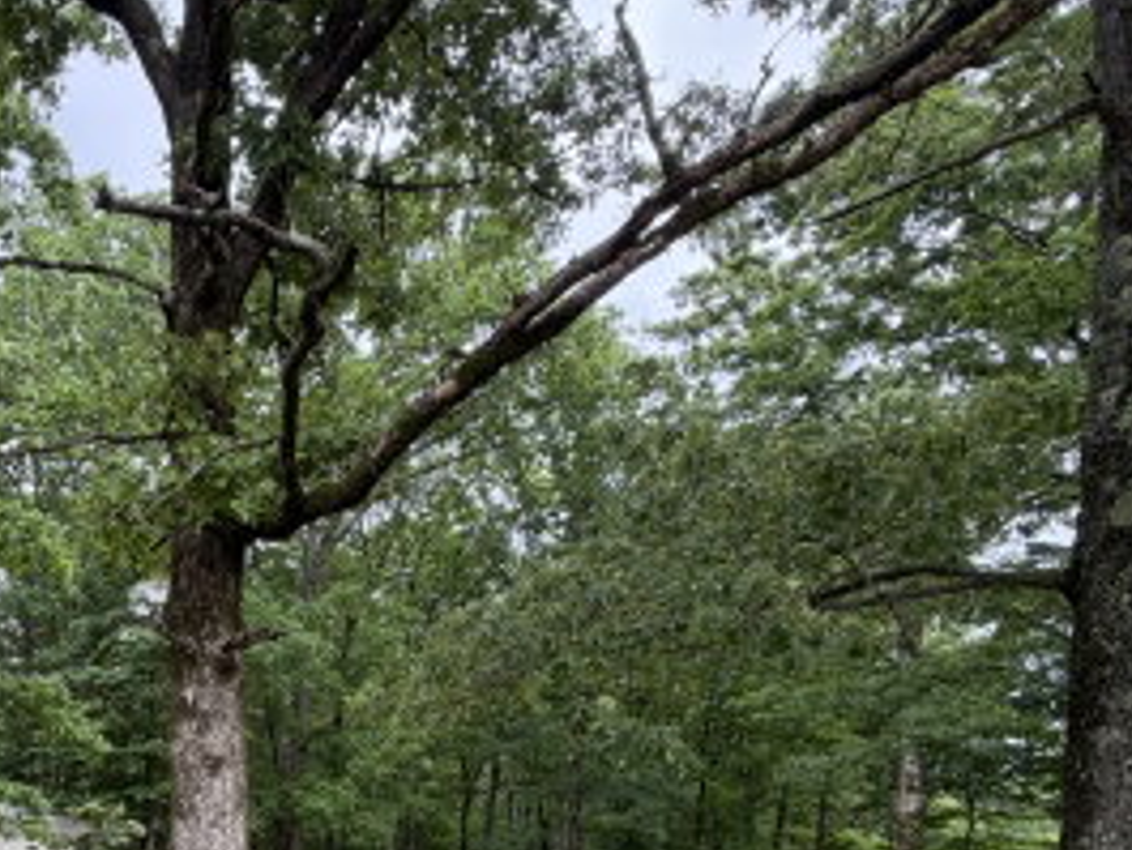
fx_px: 883
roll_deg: -3.2
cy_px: 773
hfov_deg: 56.1
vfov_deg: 46.2
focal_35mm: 27
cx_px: 107
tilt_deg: +6.2
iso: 64
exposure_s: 1/135
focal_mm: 2.22
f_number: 2.2
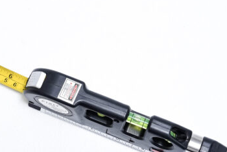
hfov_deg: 18.5
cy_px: 86
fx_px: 694
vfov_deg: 12.5
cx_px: 63
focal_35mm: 110
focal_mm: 55
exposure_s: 1/250
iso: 3200
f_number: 8
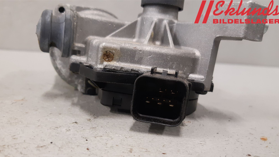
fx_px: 215
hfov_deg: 66.1
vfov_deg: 39.6
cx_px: 137
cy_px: 107
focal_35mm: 29
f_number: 1.7
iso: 250
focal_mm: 3.93
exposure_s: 1/50
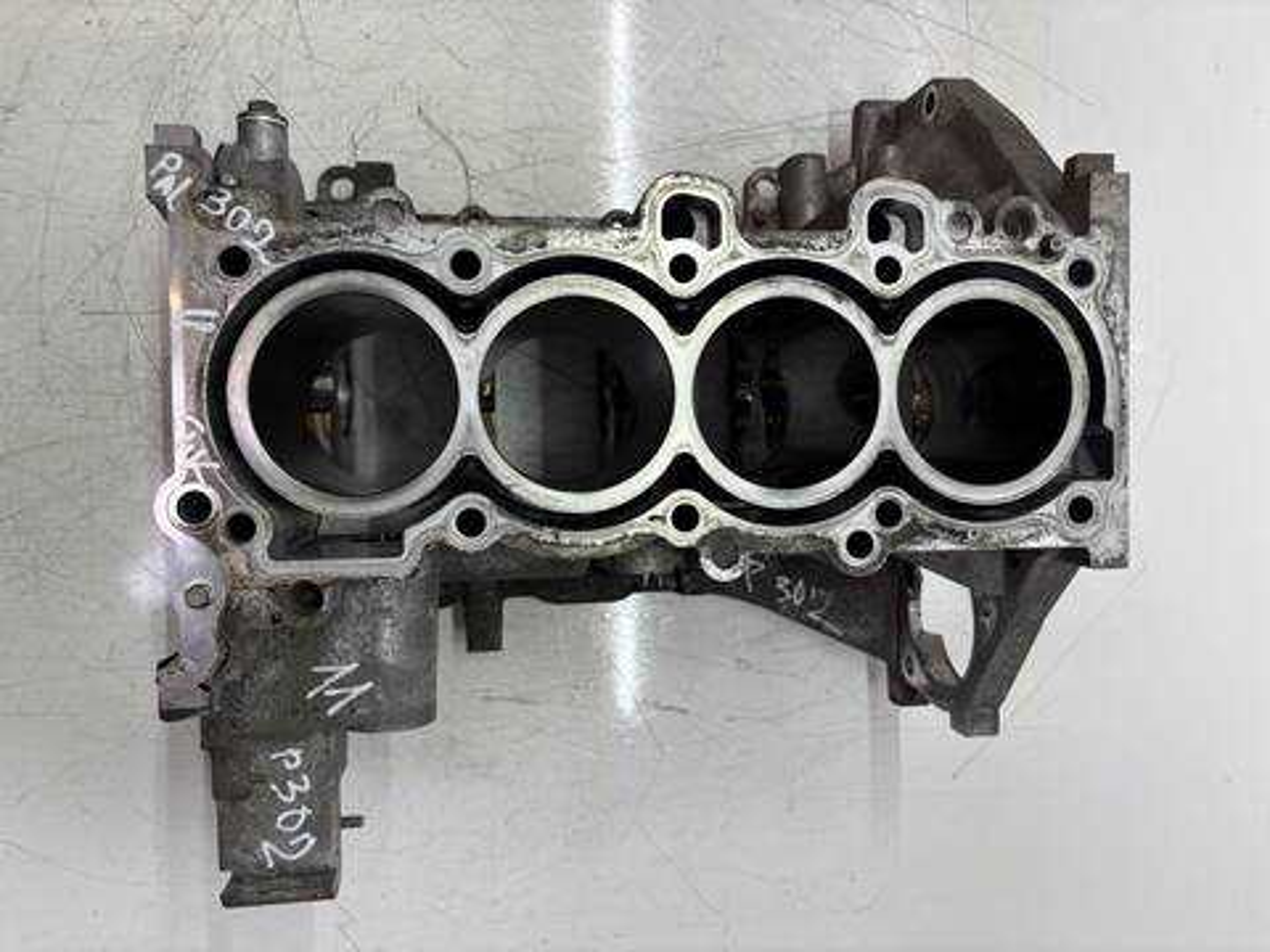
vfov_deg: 53.1
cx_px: 635
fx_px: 954
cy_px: 476
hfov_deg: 67.3
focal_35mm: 26
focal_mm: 5.96
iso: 32
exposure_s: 1/112
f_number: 1.6
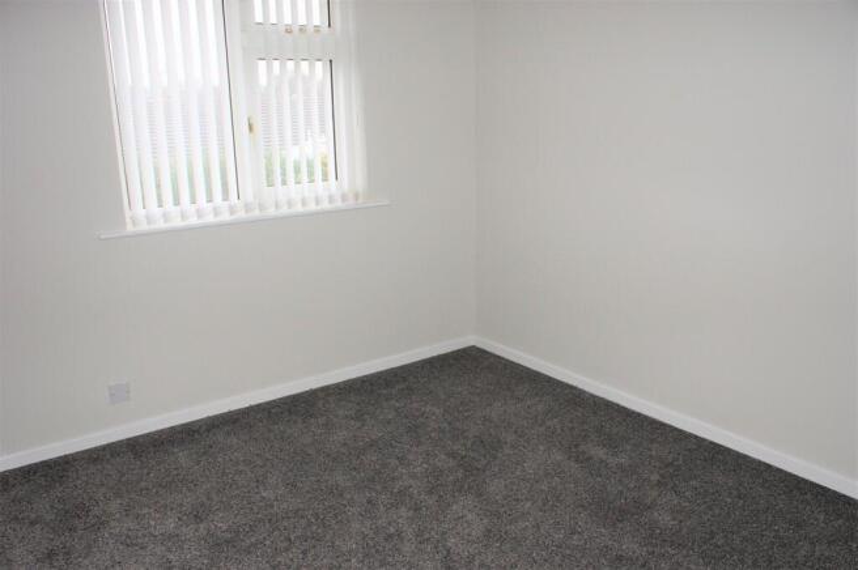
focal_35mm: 27
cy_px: 285
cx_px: 429
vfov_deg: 47.8
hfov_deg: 67.4
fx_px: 643
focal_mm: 18
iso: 400
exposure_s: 1/60
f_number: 5.6
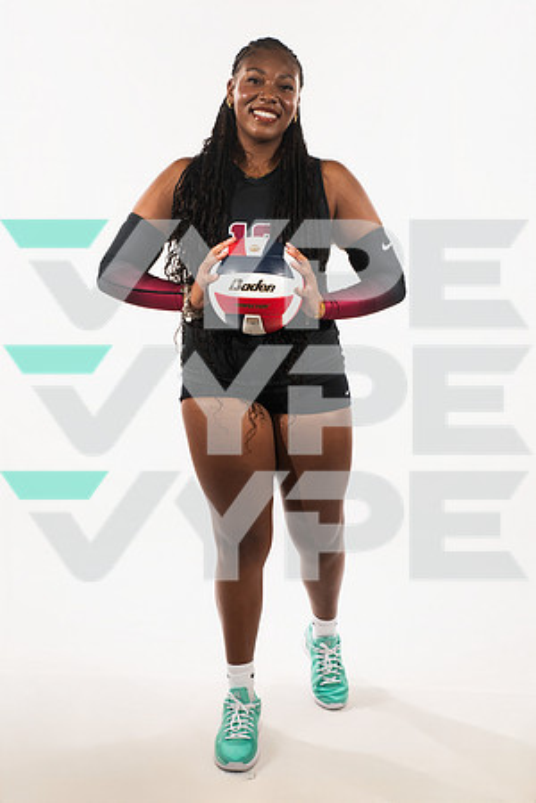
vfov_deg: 48.5
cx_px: 268
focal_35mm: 40
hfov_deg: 33.4
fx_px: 893
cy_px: 402
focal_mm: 40
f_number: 7.1
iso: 500
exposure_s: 1/320
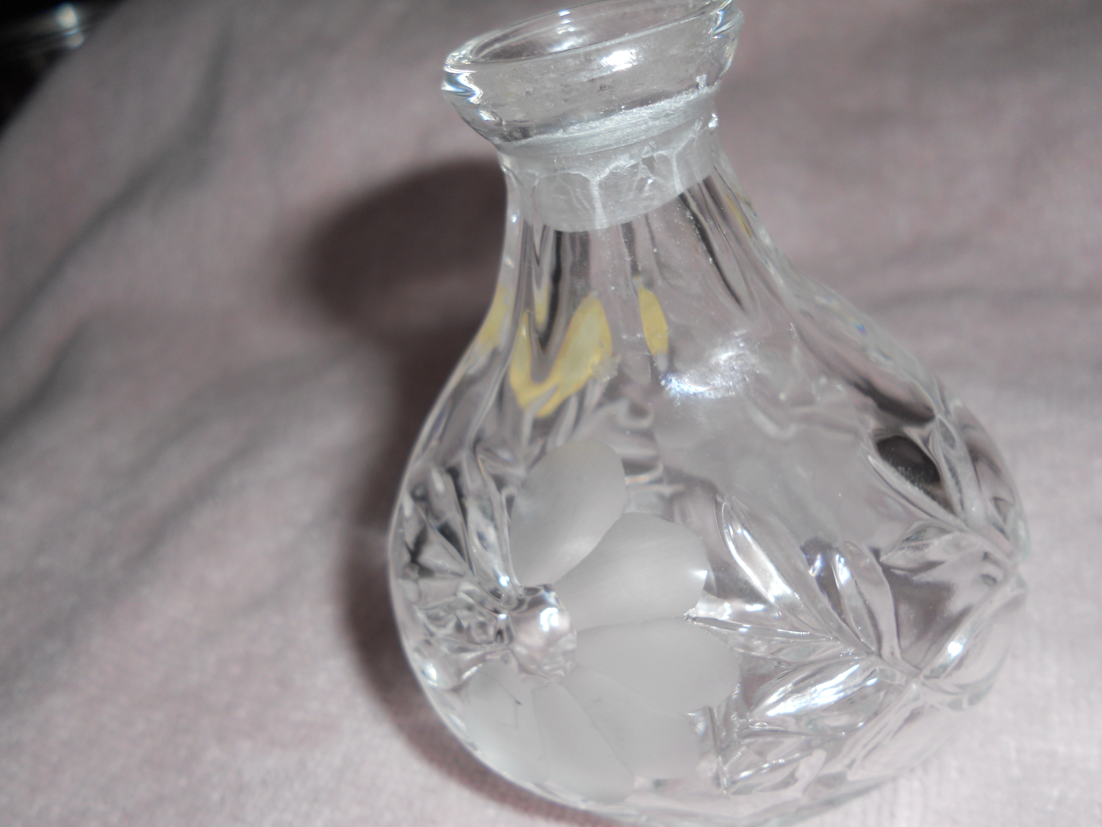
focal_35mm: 32
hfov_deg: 56.8
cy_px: 414
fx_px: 1019
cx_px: 551
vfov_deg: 44.2
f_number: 8.8
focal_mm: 5.8
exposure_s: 1/25
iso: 80
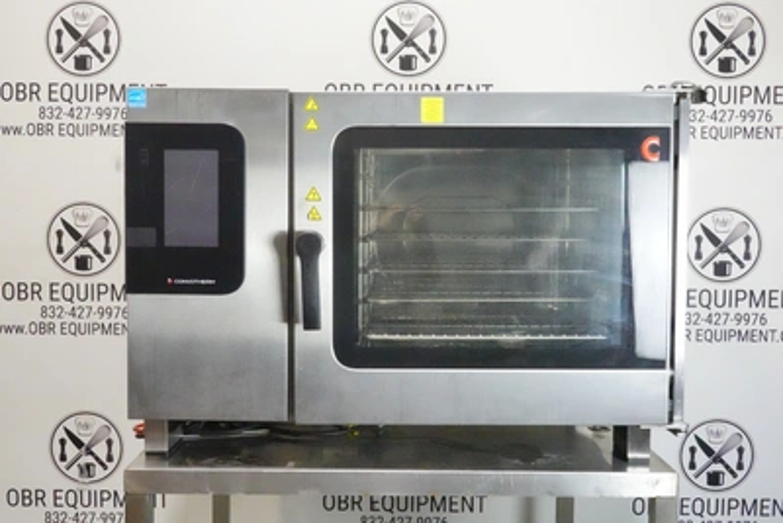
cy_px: 262
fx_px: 979
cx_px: 392
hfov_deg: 43.6
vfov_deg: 29.9
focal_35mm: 45
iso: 6400
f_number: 9
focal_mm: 16.54
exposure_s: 1/50
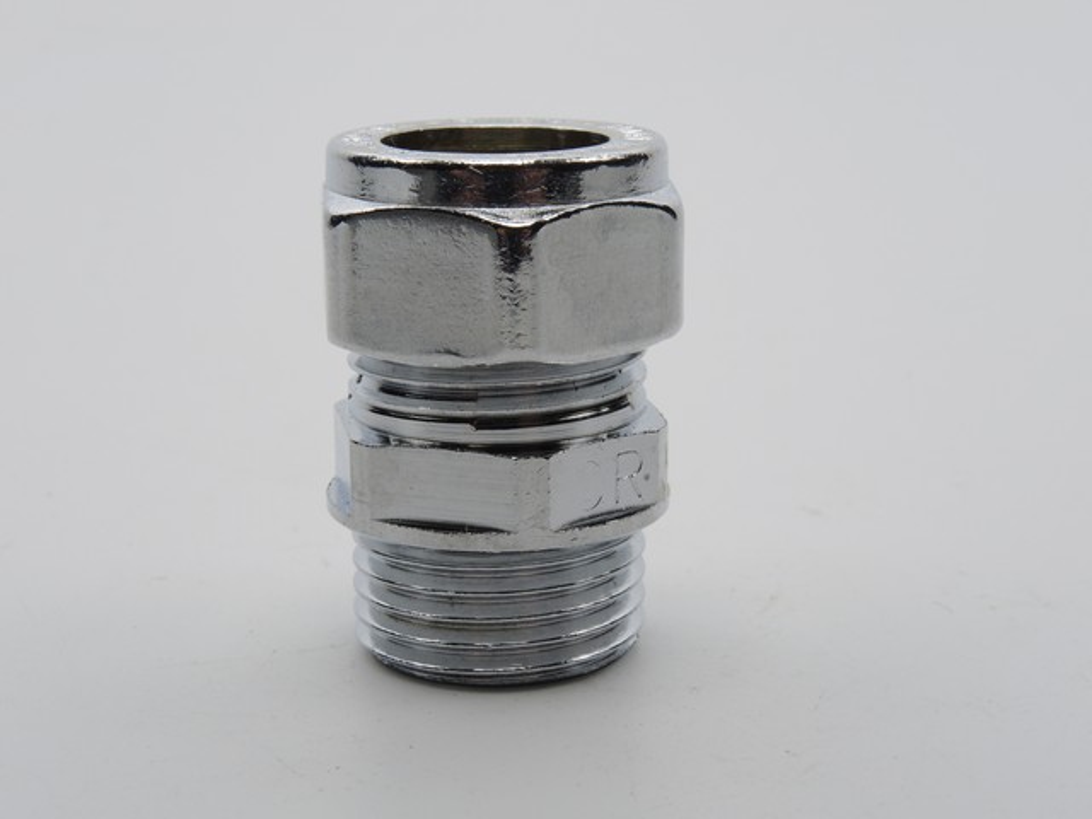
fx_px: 2082
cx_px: 546
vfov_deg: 22.3
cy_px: 410
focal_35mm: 66
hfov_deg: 29.4
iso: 100
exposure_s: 1/160
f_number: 8
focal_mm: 14.1
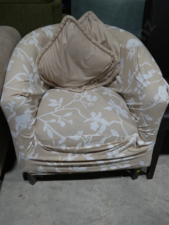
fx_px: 247
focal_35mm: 38
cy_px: 112
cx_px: 84
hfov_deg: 37.8
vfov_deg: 49.0
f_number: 4.1
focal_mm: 19
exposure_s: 1/100
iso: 200
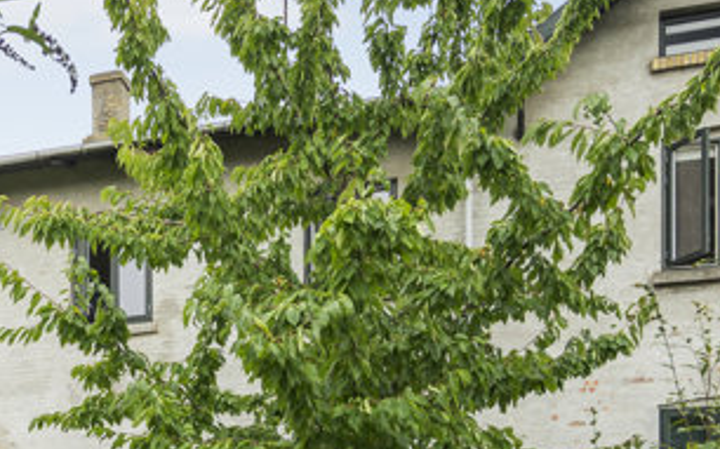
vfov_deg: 25.8
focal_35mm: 48
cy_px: 424
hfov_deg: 38.9
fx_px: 942
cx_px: 71
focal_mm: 18
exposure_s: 1/200
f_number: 6.3
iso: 800
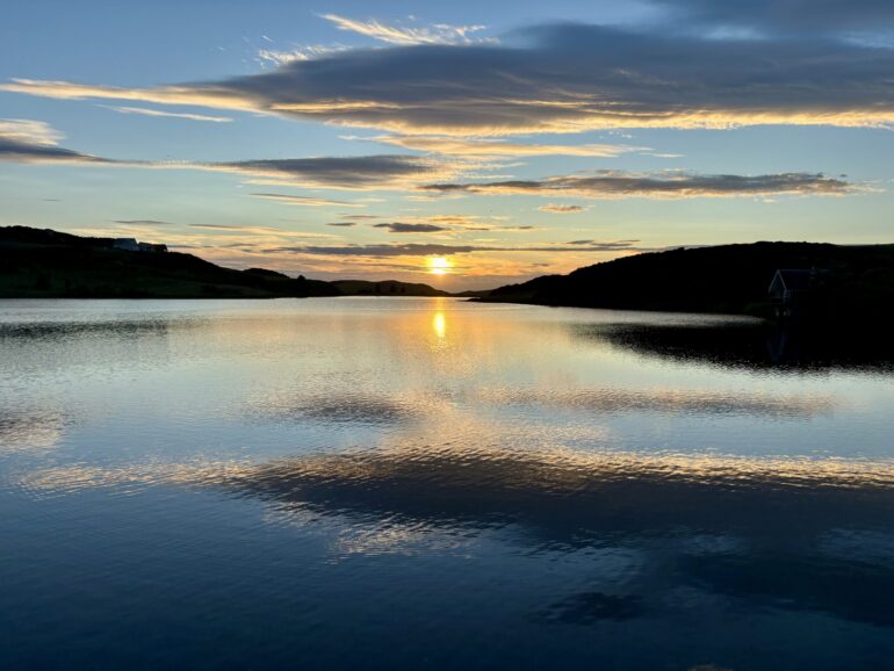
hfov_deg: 67.3
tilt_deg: -3.7
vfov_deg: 53.1
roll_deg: -0.3
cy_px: 336
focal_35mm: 26
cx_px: 447
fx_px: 672
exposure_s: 1/1522
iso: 50
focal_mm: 5.96
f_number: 1.6
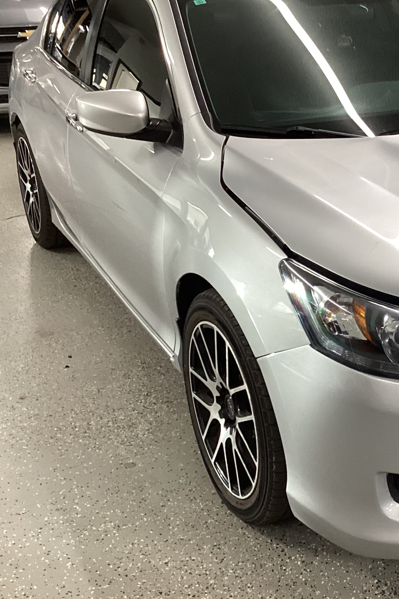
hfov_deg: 23.7
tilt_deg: -22.5
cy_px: 271
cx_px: 420
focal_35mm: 54
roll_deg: +0.4
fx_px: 898
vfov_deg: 36.8
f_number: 2.4
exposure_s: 1/50
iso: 125
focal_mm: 3.3
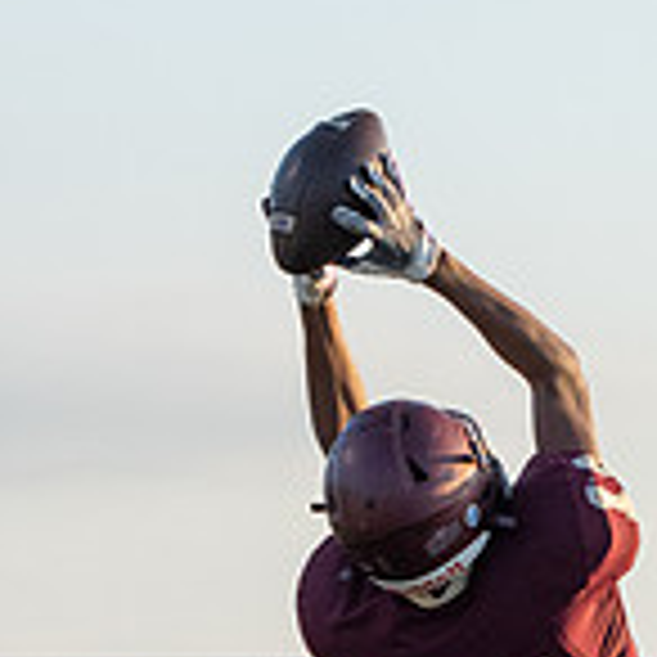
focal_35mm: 411
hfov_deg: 4.2
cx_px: 855
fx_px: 8825
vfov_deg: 4.2
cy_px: 966
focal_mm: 100
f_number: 7.1
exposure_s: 1/1000
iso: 1000
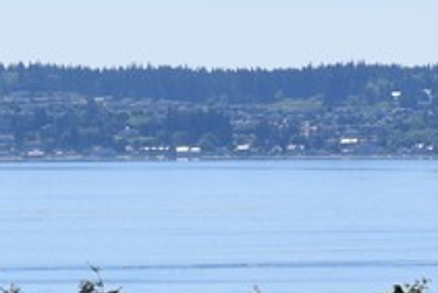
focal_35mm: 425
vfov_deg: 3.2
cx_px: 486
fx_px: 5169
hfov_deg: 4.8
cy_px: 118
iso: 200
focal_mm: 55
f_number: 11
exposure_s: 1/500
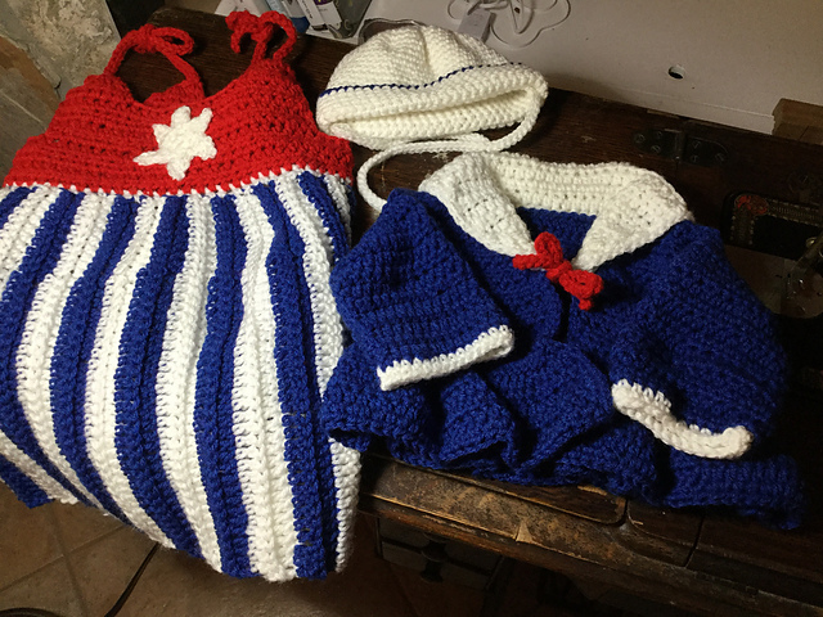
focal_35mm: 31
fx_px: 737
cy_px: 308
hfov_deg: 58.4
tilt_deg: -61.4
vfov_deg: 45.4
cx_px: 412
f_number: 2.4
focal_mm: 3.3
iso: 32
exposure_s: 1/30
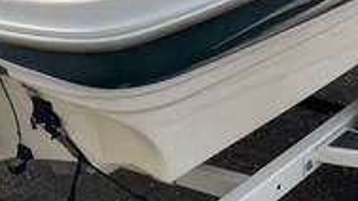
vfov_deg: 17.8
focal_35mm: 67
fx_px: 636
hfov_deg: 30.4
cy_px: 36
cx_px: 55
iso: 25
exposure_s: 1/1984
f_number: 1.8
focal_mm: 3
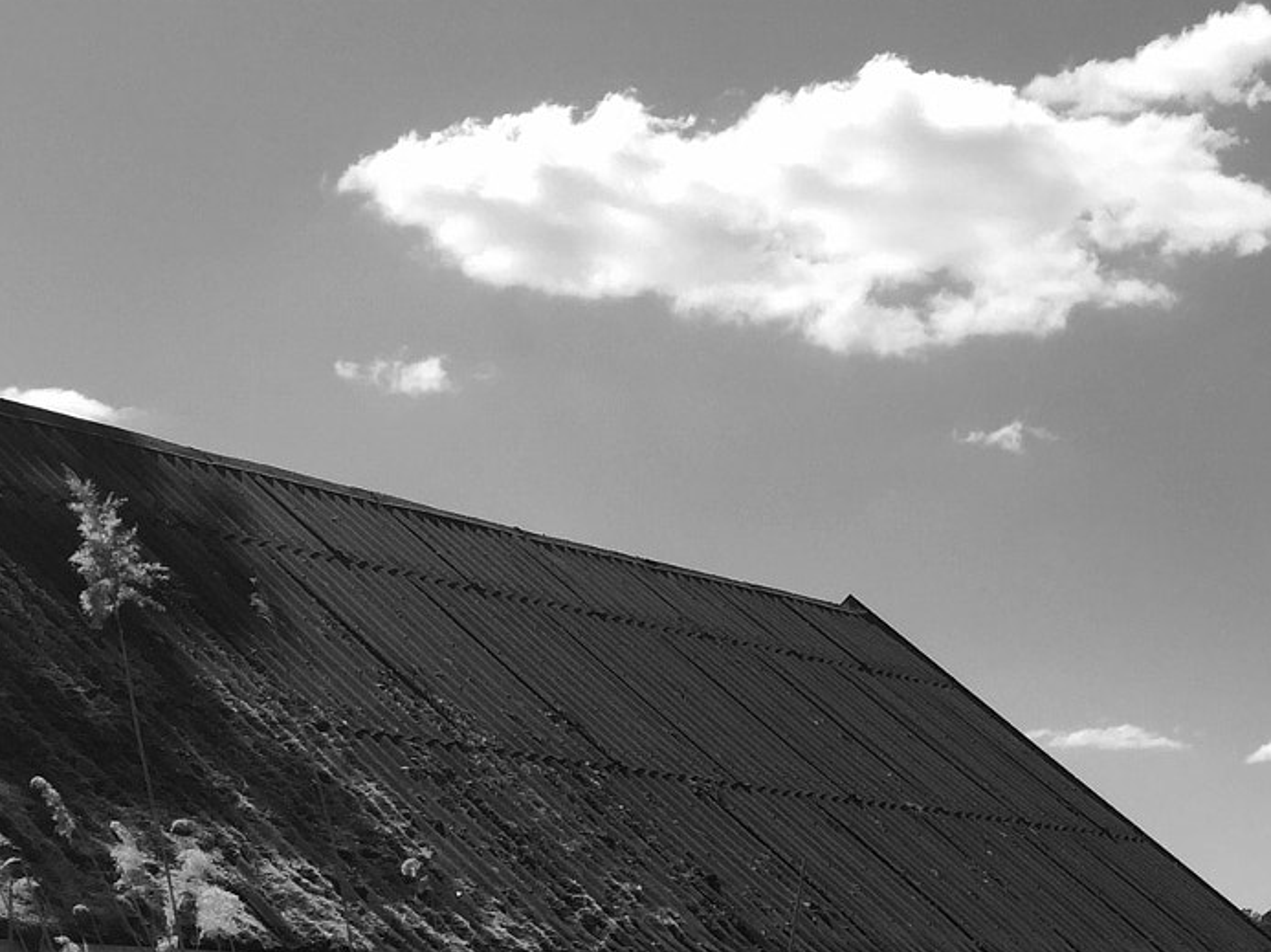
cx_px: 1188
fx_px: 2459
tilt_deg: +0.5
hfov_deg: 27.7
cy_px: 1044
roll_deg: -1.1
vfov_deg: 20.9
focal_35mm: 67
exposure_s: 1/2198
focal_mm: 4.15
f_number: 2.2
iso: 32
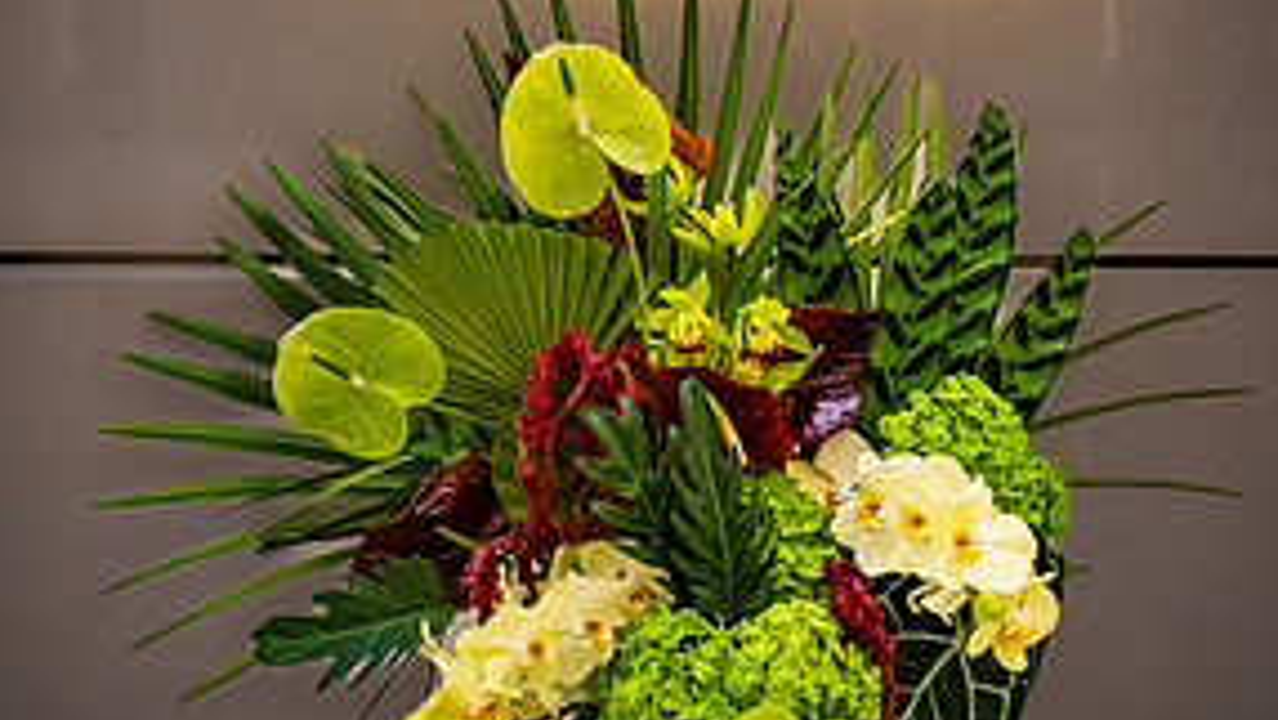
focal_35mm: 61
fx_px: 2068
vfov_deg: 19.6
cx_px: 626
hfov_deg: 34.3
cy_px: 170
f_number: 3.5
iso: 1600
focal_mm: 37
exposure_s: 1/2000
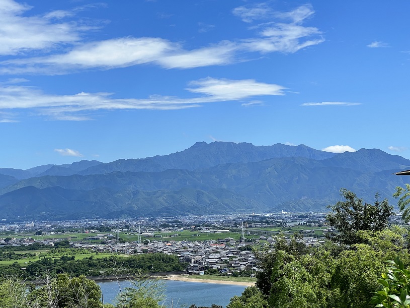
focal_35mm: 77
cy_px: 154
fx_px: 912
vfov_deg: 19.1
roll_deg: +1.7
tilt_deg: +4.3
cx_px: 205
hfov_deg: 25.3
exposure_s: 1/889
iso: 32
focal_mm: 9
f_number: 2.8
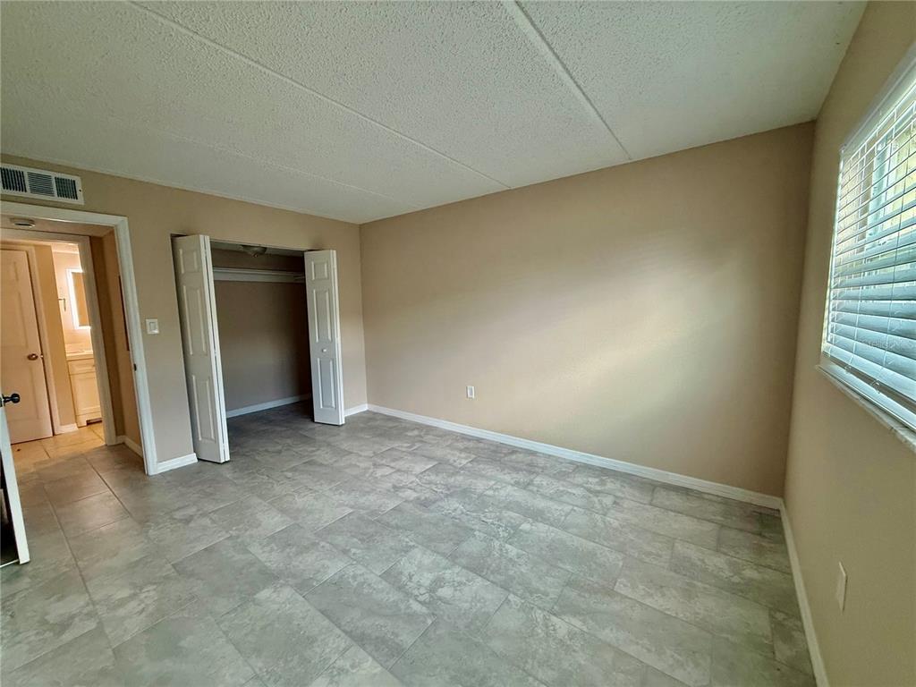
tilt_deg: -6.7
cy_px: 344
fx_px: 370
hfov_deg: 102.1
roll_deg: +1.0
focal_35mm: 14
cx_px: 458
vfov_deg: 85.7
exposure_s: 1/99
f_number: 2.2
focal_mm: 2.22
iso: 200
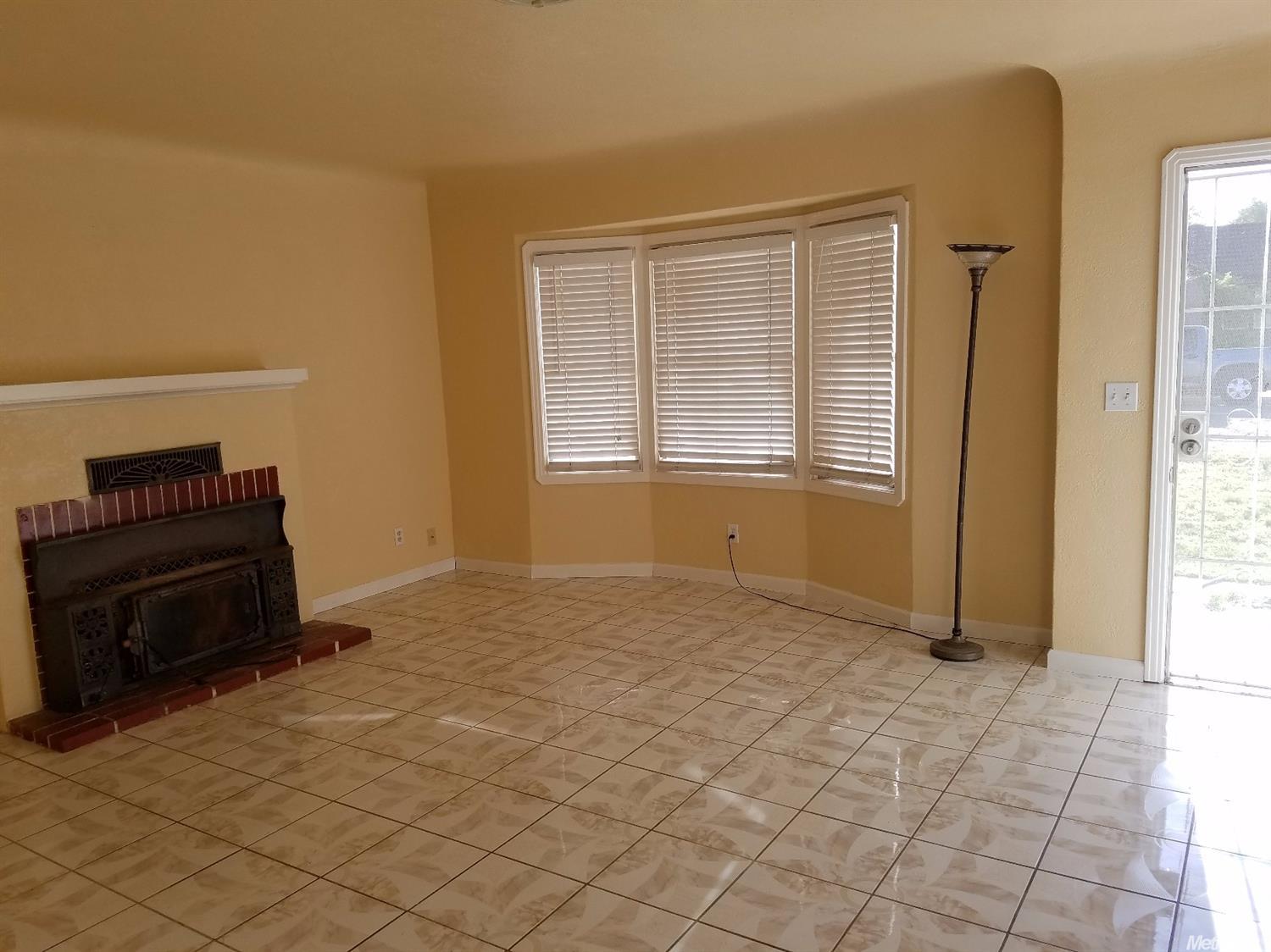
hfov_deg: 67.3
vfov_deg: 53.0
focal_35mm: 26
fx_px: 954
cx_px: 636
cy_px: 476
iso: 50
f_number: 1.7
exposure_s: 1/232
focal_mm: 4.2
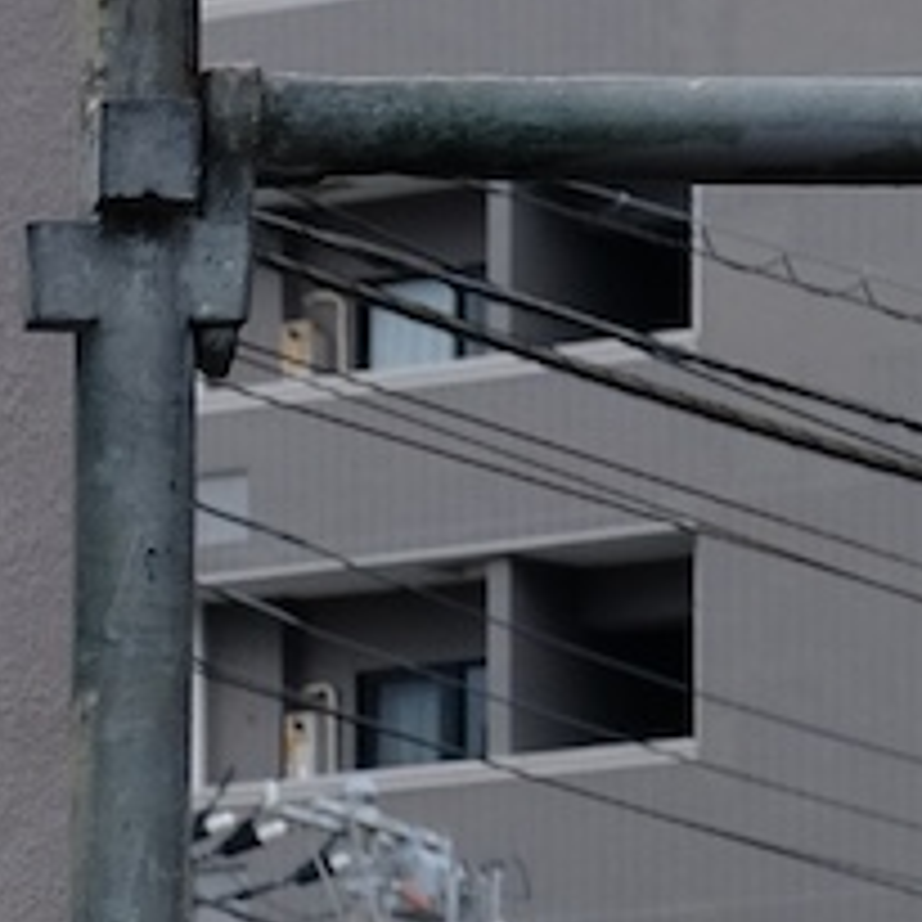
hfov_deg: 4.0
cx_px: -1911
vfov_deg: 4.1
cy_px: 2118
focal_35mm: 421
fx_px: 12686
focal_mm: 35
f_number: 5.6
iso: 400
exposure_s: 1/250
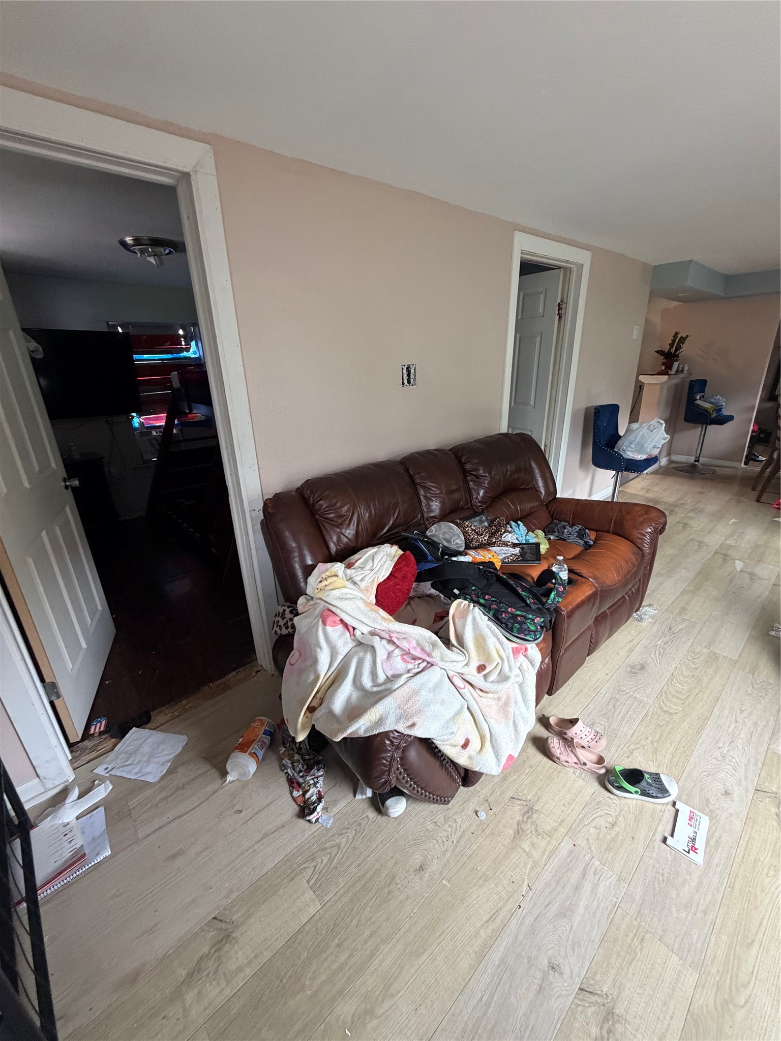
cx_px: 390
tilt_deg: -20.9
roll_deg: +1.7
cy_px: 520
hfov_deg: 85.7
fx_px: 421
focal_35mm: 14
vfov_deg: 102.1
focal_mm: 2.22
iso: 320
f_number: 2.2
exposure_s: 1/89
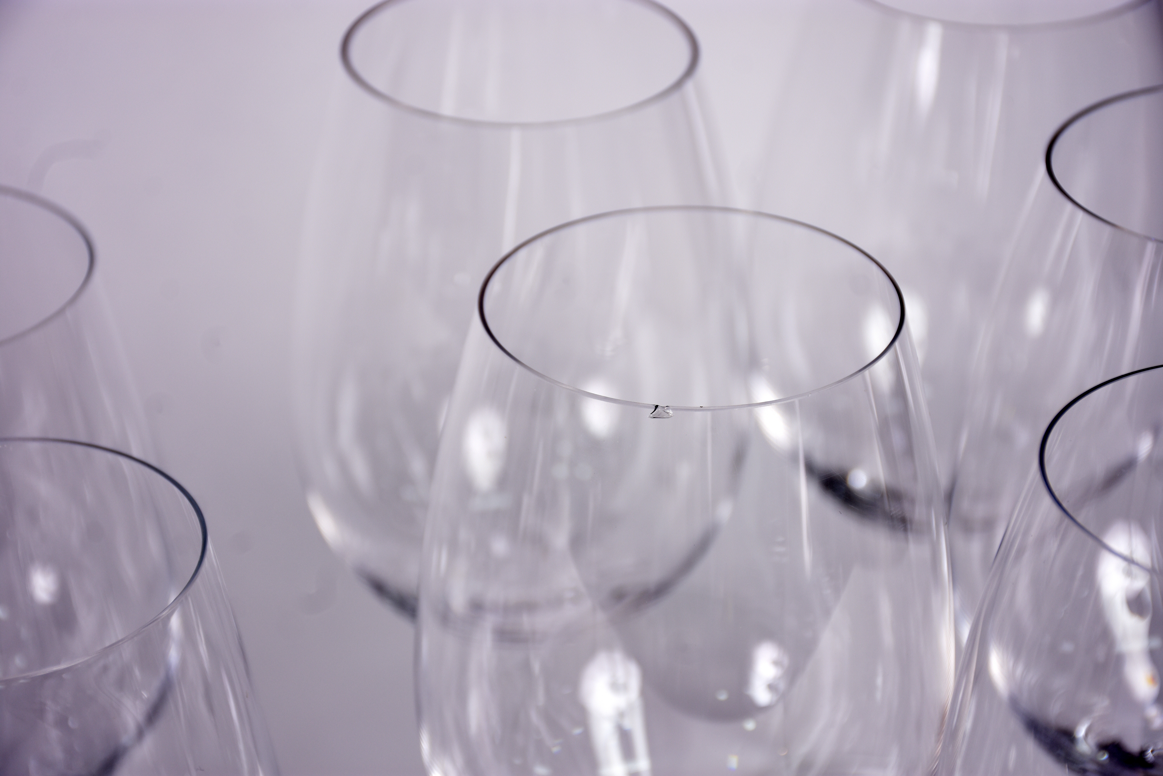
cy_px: 388
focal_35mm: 99
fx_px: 3198
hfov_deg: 20.6
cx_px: 582
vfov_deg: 13.8
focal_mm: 66
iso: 160
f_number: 6.3
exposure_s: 1/50
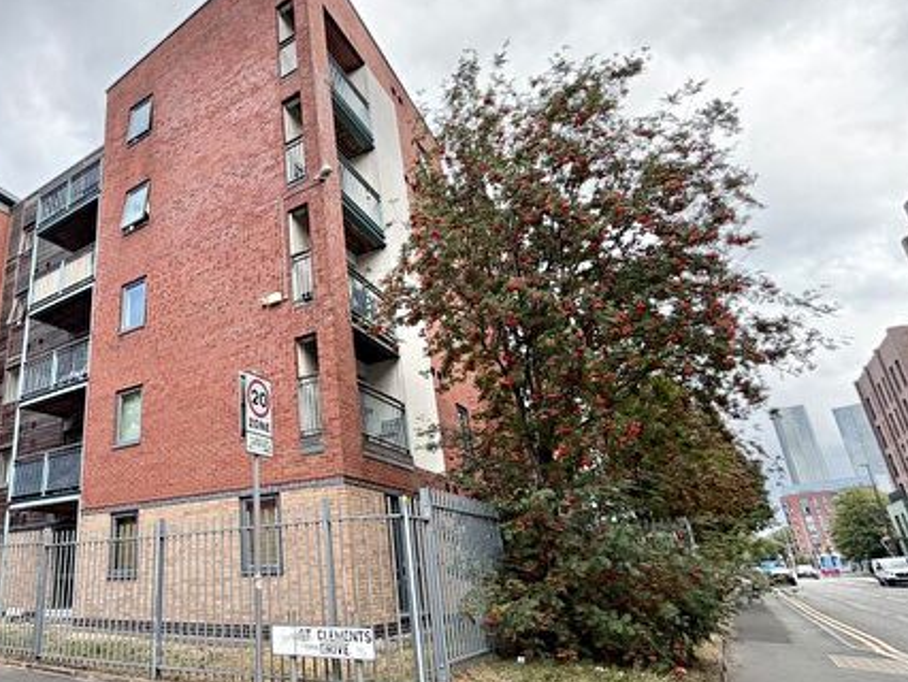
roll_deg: +0.9
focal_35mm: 23
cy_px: 374
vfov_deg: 58.8
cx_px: 237
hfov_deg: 69.4
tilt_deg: +18.7
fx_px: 604
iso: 32
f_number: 2.2
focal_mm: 2.22
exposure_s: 1/770
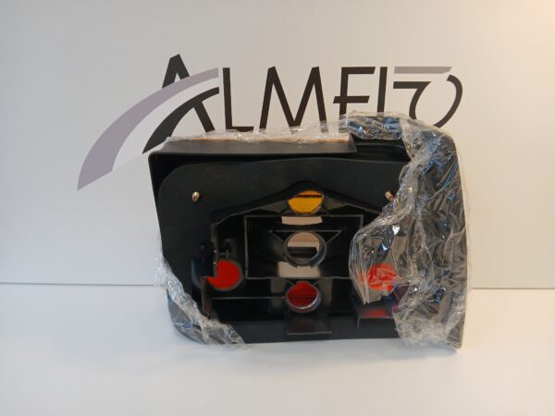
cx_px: 278
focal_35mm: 26
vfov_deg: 53.1
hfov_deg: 67.3
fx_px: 417
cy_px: 208
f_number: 1.8
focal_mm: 3.98
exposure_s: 1/50
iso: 100
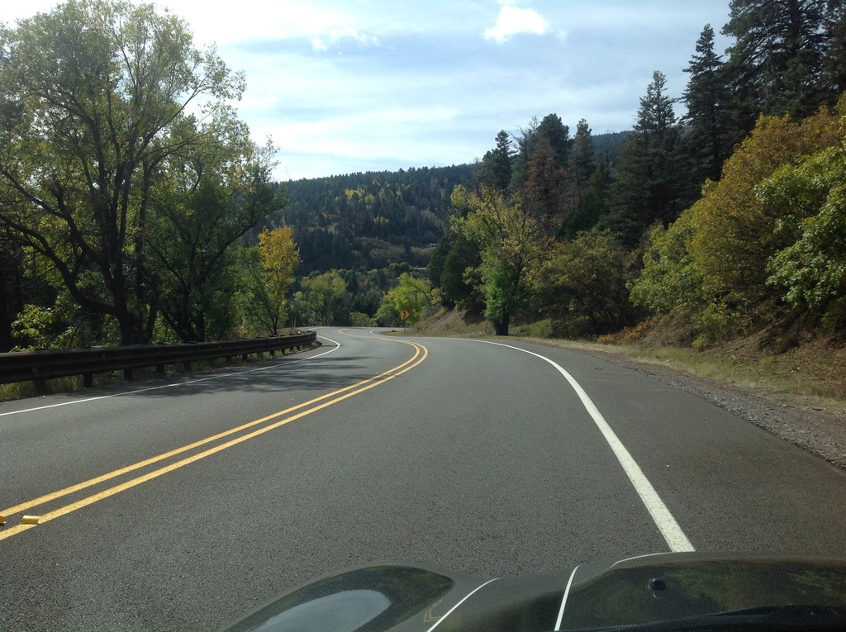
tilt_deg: -1.7
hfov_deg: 52.7
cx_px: 423
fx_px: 854
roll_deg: -1.5
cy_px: 316
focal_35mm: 35
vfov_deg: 40.6
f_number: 2.4
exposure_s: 1/1439
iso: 50
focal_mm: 4.28
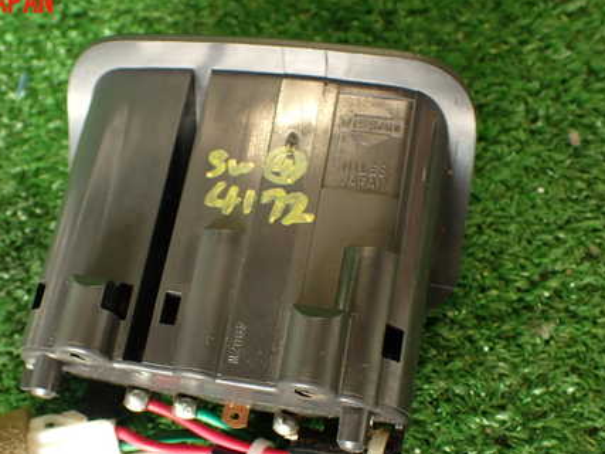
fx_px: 786
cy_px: 305
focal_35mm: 45
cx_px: 221
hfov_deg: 41.7
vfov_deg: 31.9
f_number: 2.4
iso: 200
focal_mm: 5.79
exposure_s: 1/60
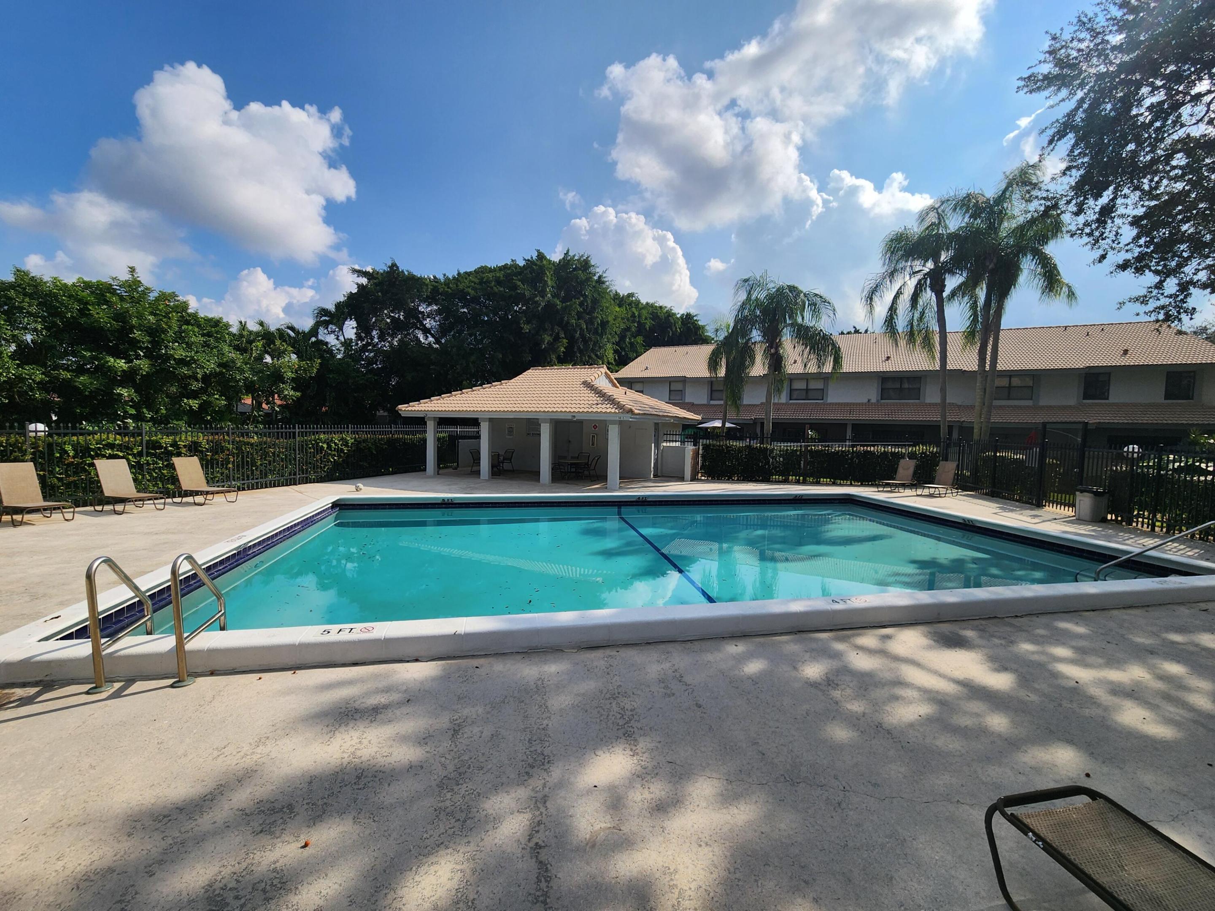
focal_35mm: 13
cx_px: 608
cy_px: 456
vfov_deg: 89.9
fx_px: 456
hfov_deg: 106.2
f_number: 2.2
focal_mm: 2.2
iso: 50
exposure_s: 1/3768
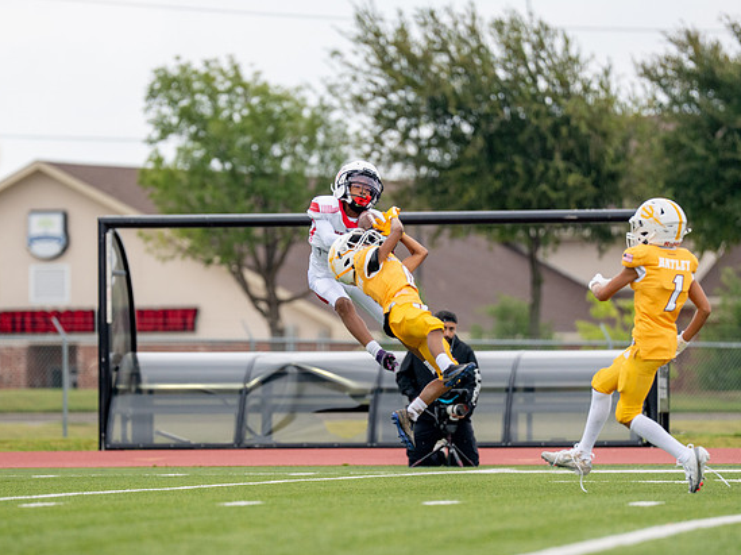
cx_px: 318
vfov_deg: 4.3
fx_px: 7380
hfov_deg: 5.7
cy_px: 298
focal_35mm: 345
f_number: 2.8
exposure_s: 1/2000
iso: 320
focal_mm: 200
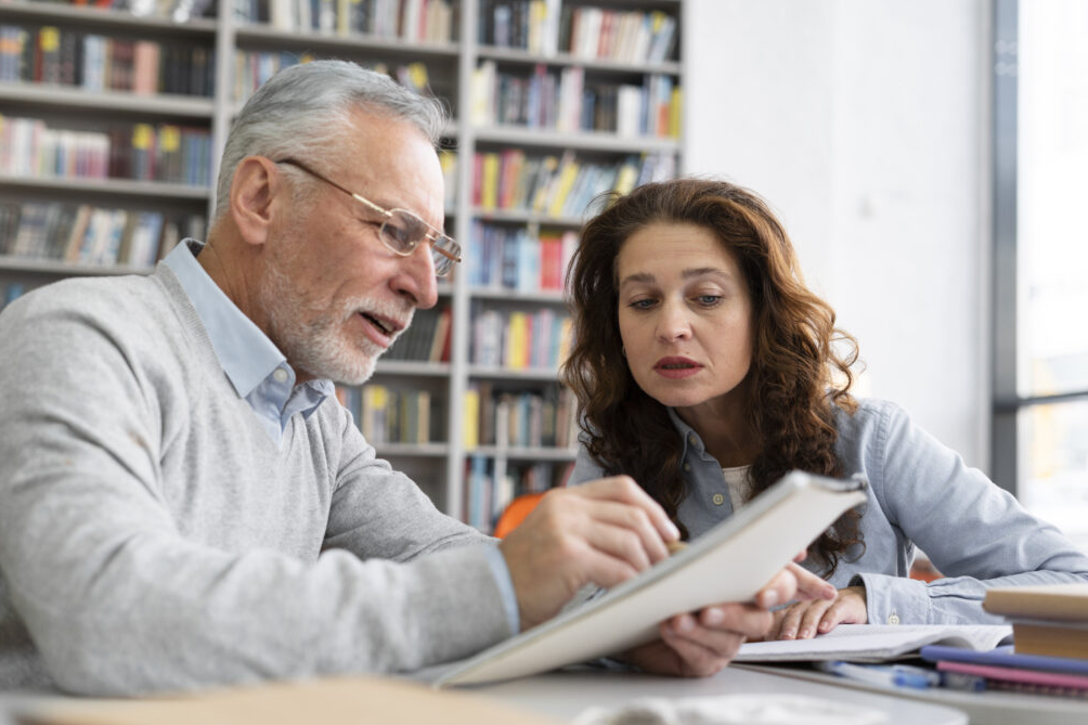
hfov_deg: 38.9
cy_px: 369
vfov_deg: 26.5
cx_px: 534
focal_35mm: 51
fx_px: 1541
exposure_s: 1/200
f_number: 2.8
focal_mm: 50
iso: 320
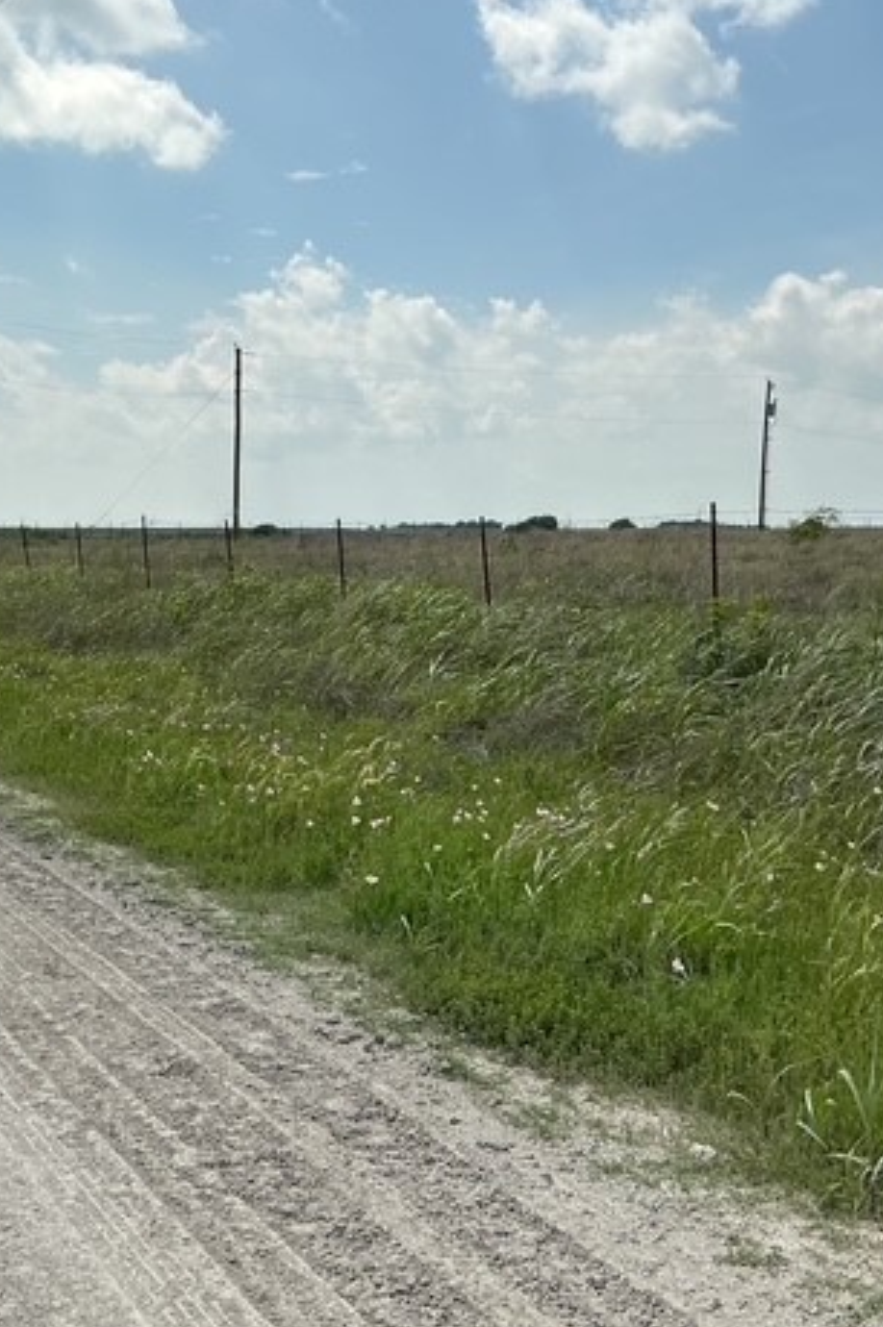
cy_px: 678
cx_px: 372
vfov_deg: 46.4
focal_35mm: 42
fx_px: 1547
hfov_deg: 31.8
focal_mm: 3
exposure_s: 1/3534
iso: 25
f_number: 1.8
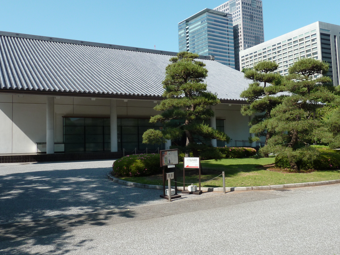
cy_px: 119
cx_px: 162
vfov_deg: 41.8
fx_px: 334
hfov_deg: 53.9
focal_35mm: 34
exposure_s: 1/320
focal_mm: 4.1
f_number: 4
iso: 80
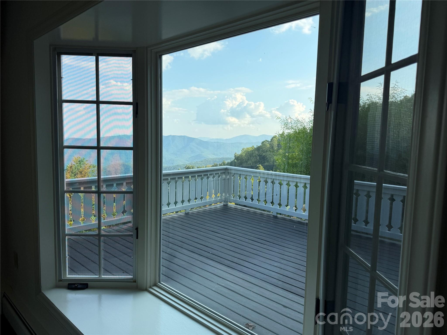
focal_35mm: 24
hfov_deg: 71.6
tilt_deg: -5.9
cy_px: 168
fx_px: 310
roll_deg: -0.9
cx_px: 224
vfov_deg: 56.8
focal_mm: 6.76
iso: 80
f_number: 1.78
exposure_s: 1/1653
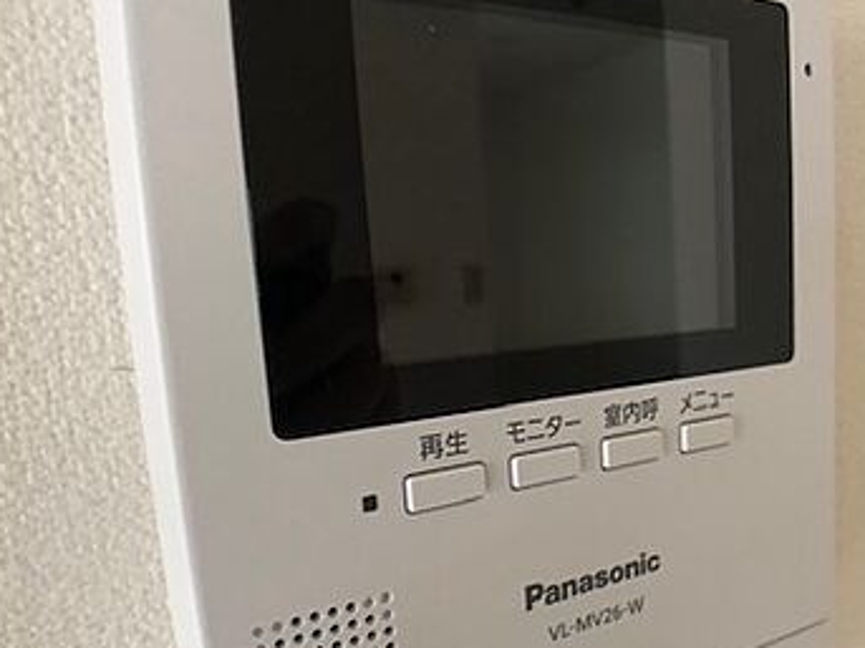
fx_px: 1224
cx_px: 603
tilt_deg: -10.1
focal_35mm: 49
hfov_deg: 38.3
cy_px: 406
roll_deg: +2.3
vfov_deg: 29.5
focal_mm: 4
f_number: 1.8
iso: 50
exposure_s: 1/15
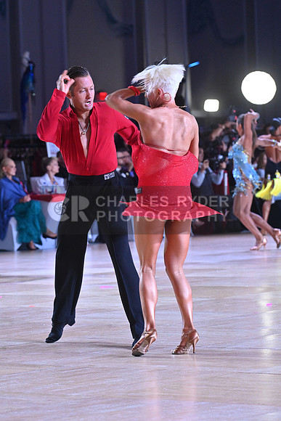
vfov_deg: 11.7
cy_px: 210
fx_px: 2048
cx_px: 140
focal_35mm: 175
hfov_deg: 7.9
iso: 4000
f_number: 8
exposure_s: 1/400
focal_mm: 175
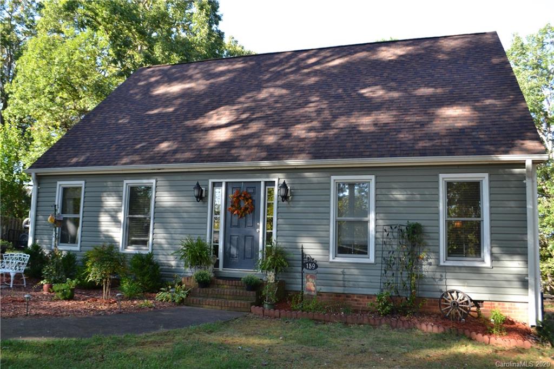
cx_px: 277
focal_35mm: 27
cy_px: 184
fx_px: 415
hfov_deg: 67.4
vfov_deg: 47.9
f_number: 5.6
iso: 320
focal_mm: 18
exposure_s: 1/125
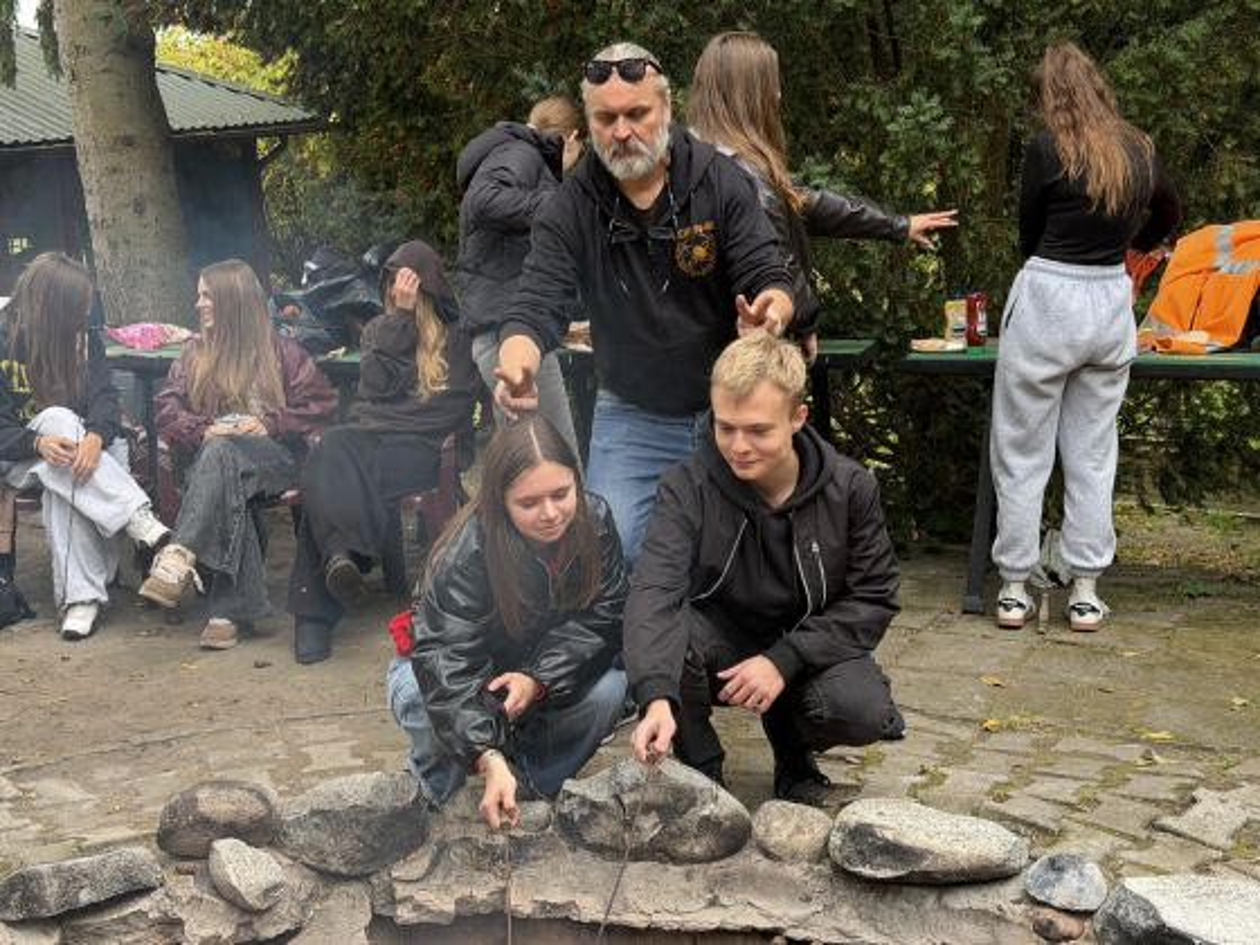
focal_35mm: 48
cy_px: 472
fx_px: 1747
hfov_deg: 39.7
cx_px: 630
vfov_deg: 30.3
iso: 64
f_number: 1.78
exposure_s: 1/202
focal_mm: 6.76
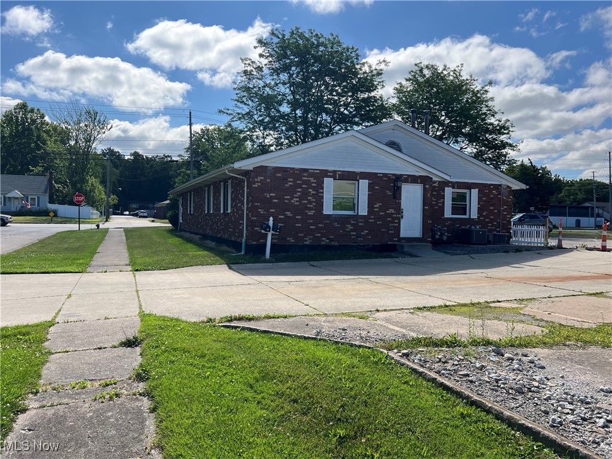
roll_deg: -0.3
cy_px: 230
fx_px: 460
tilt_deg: -0.7
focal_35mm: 26
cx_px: 306
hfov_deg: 67.3
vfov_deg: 53.1
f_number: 1.5
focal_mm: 5.7
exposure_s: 1/3831
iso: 50
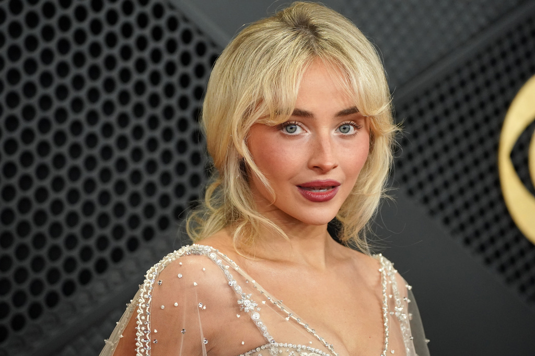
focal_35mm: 200
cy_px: 178
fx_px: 2971
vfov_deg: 6.9
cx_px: 268
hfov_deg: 10.3
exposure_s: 1/500
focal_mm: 200
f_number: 5.6
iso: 5000
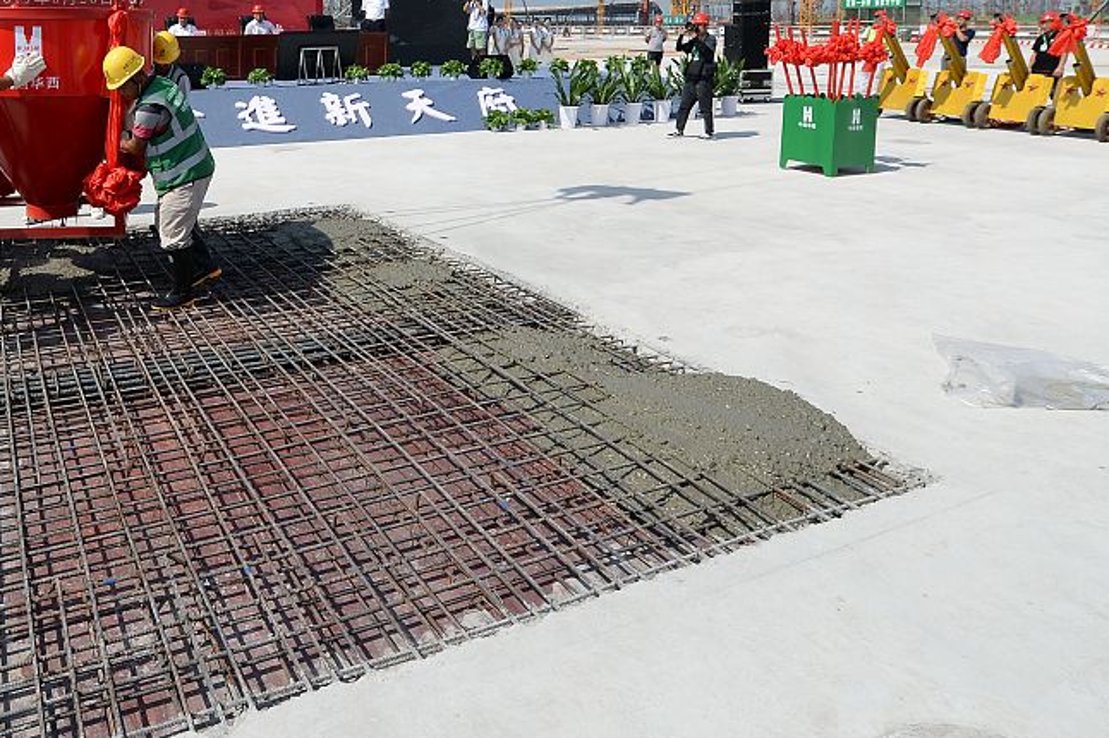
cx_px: 275
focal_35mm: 26
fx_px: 801
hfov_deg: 65.1
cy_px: 104
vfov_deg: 45.8
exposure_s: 1/640
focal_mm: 14
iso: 125
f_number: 5.6
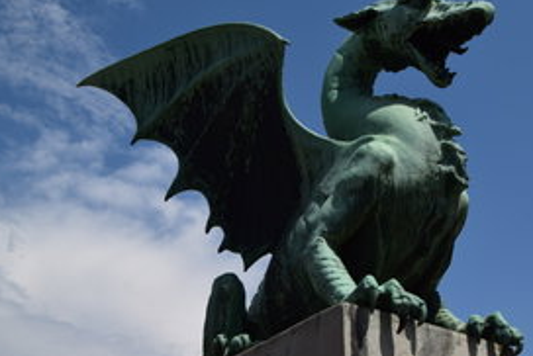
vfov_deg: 26.7
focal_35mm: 51
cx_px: 374
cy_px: 177
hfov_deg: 38.4
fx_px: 752
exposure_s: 1/1000
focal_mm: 23
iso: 200
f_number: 10
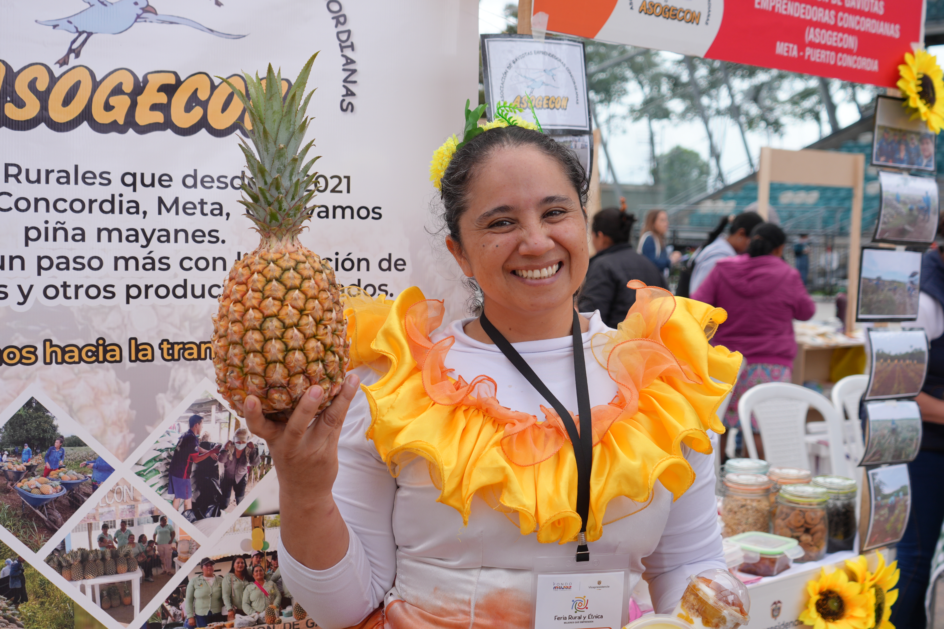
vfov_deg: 31.9
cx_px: 472
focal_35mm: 42
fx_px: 1101
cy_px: 314
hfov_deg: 46.4
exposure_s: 1/500
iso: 100
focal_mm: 28
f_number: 4.5
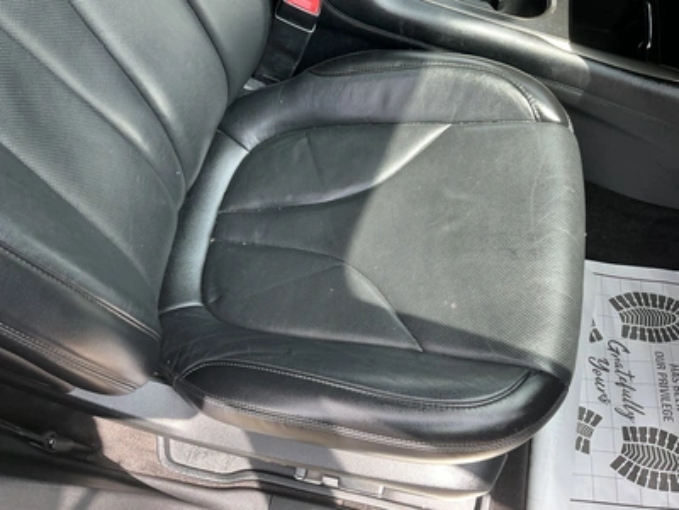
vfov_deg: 49.7
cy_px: 255
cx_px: 340
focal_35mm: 28
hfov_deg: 63.4
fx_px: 549
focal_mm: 3
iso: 32
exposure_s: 1/122
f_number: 1.8
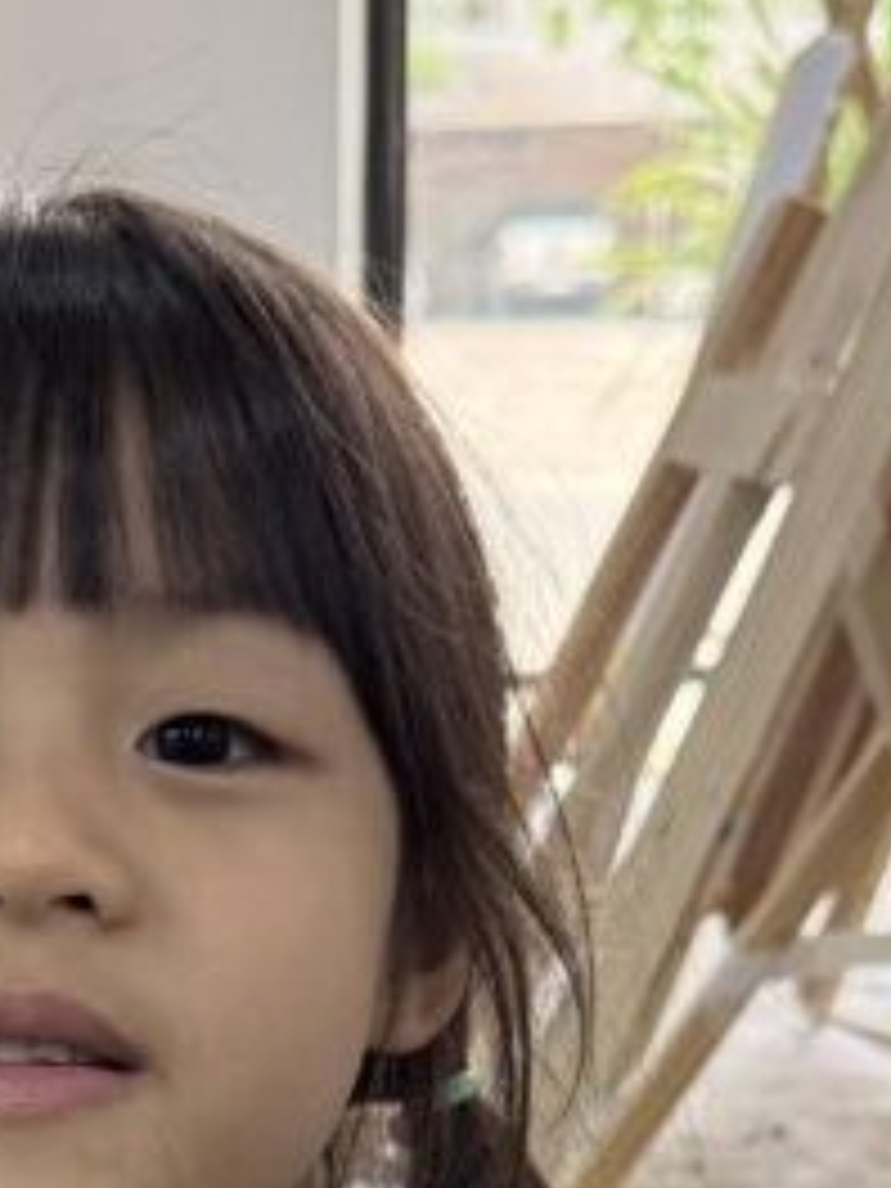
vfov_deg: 19.9
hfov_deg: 16.0
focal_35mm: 91
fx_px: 3123
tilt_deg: -20.5
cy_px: 1530
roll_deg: +1.1
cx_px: 36
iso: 200
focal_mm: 6.76
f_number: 1.78
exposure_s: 1/224
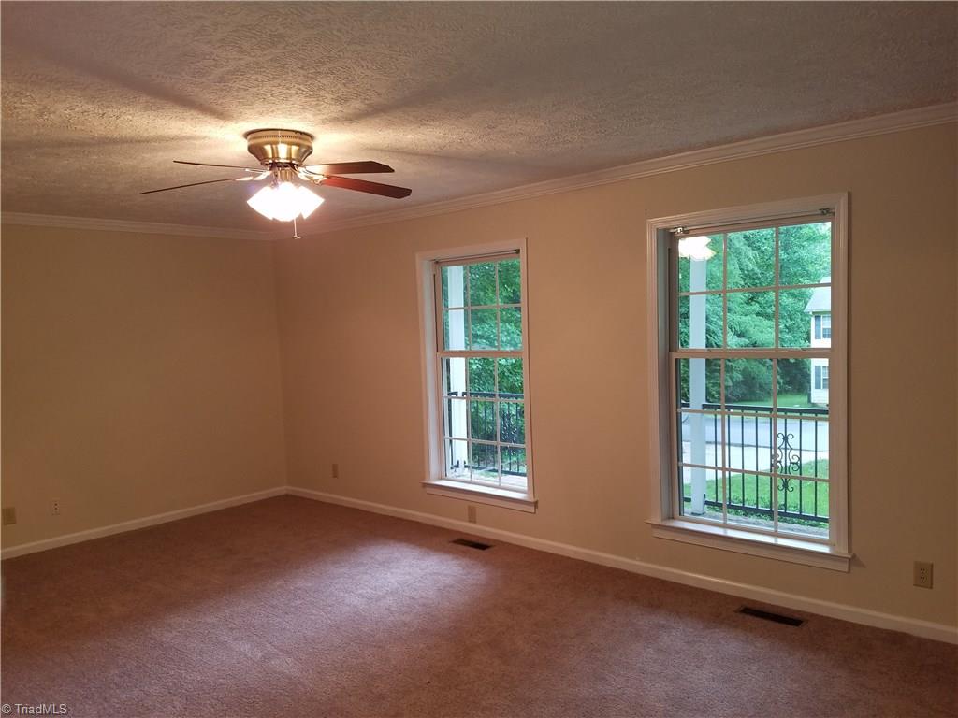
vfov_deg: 53.1
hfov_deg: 67.3
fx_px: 720
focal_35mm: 26
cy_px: 359
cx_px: 479
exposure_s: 1/30
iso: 100
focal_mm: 4.2
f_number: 1.7
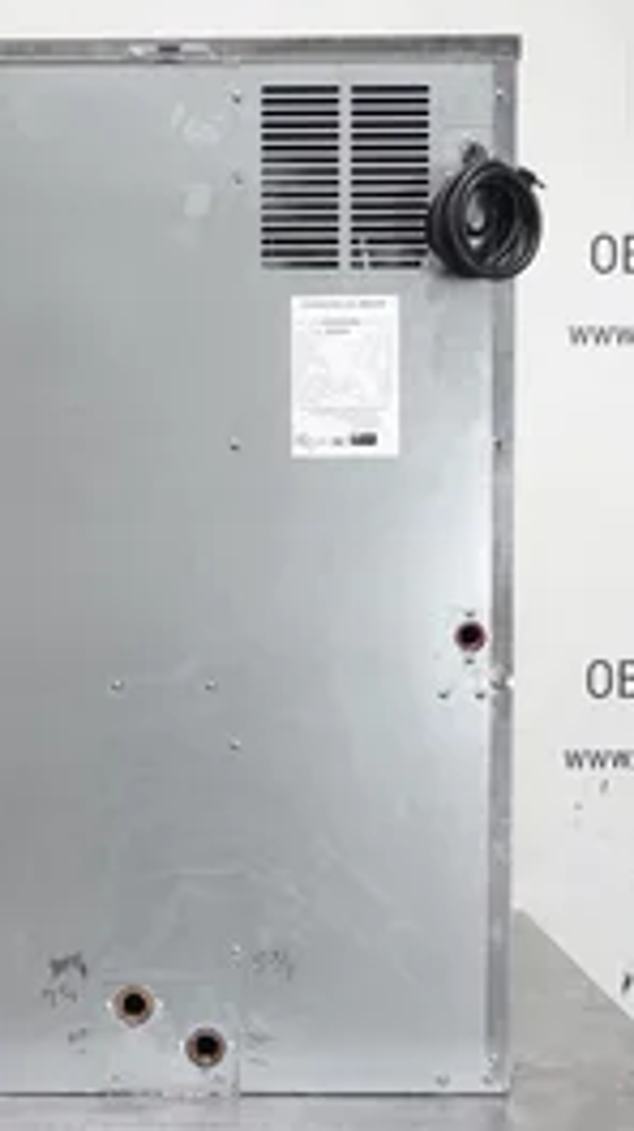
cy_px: 563
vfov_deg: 38.5
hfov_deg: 22.0
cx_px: 154
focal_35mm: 54
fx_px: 1618
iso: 640
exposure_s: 1/40
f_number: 3.5
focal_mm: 12.76
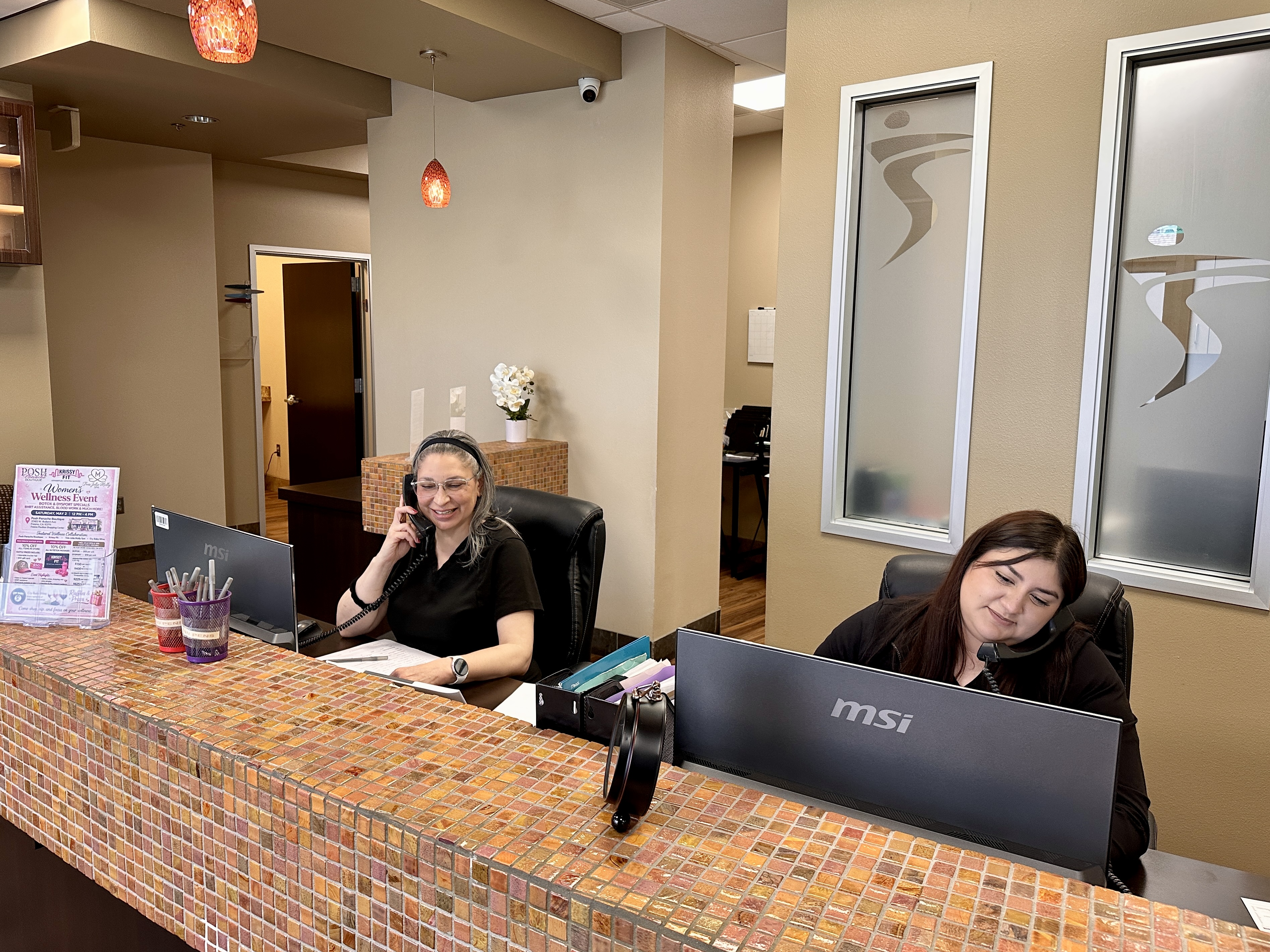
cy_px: 476
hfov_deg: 71.6
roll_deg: -0.8
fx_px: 881
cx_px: 635
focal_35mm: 24
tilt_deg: -7.1
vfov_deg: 56.8
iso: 200
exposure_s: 1/120
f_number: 1.78
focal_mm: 6.86
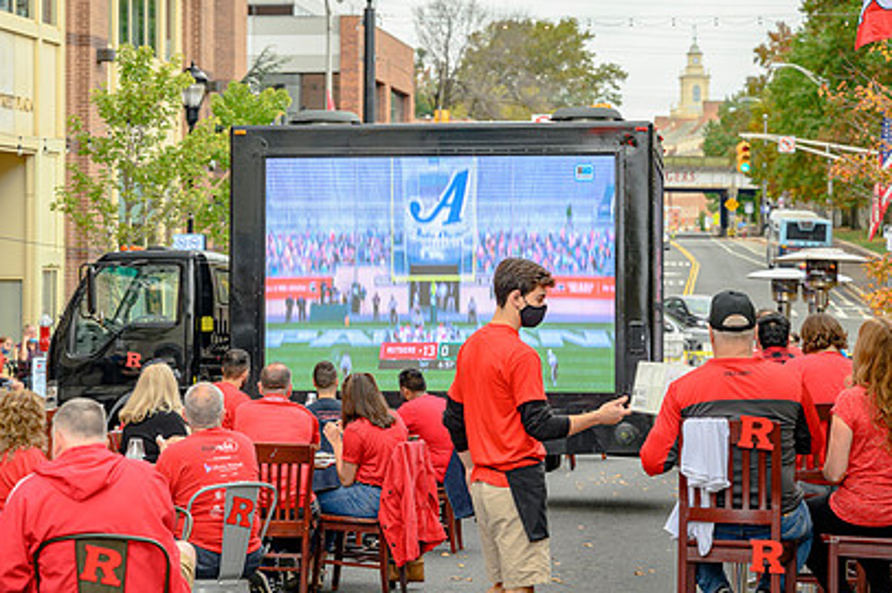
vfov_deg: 13.7
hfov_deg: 20.4
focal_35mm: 100
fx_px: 2476
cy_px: 226
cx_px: 371
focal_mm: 70
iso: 100
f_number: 4
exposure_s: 1/100
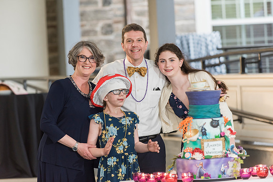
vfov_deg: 6.7
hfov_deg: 10.1
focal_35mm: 204
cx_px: 135
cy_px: 91
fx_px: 1545
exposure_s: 1/160
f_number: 3.5
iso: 1000
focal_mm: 200
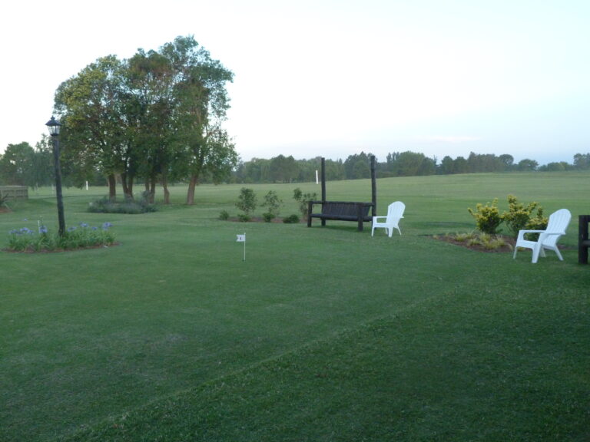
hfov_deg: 60.0
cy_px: 221
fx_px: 511
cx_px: 295
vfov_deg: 46.8
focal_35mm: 30
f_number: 3
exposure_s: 1/200
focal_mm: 5.4
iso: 400
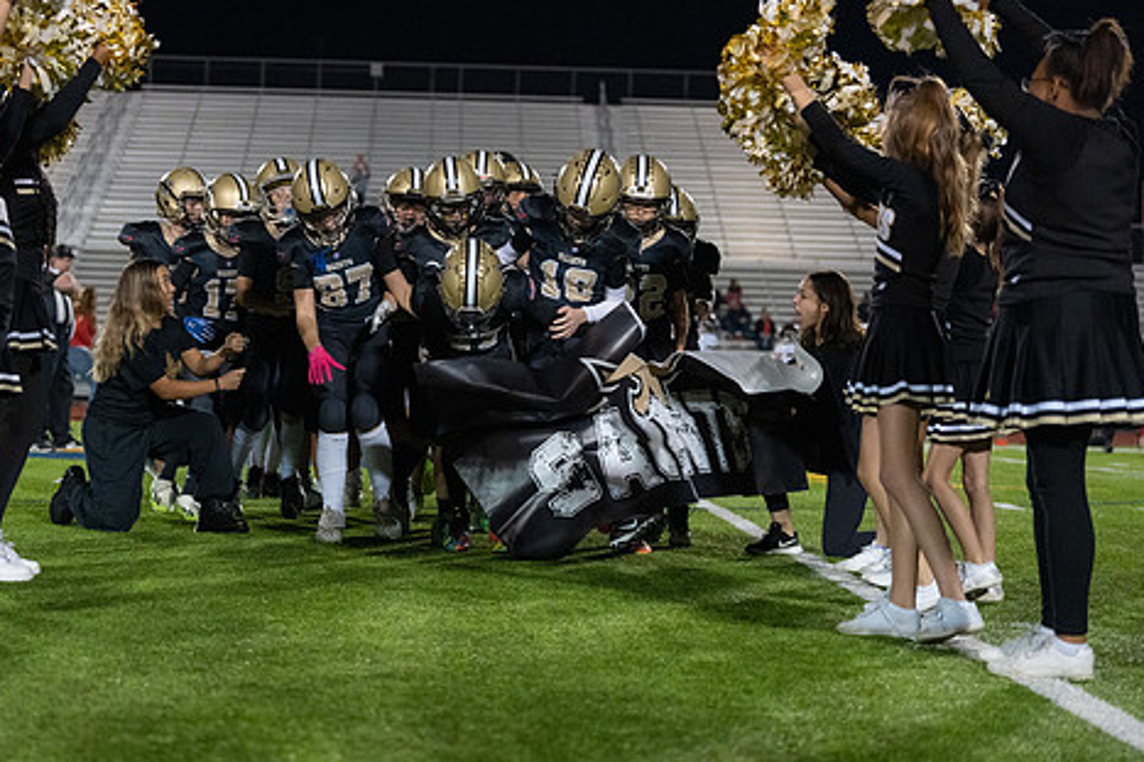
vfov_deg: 15.7
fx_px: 2764
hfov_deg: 23.4
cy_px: 327
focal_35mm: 87
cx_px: 465
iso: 6400
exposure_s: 1/1250
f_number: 2.8
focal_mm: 70
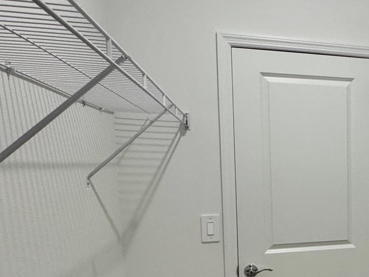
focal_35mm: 38
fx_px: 405
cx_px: 366
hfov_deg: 42.5
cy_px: 202
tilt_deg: -5.8
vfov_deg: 37.0
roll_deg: -0.1
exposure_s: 1/120
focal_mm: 2.22
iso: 250
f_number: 2.2
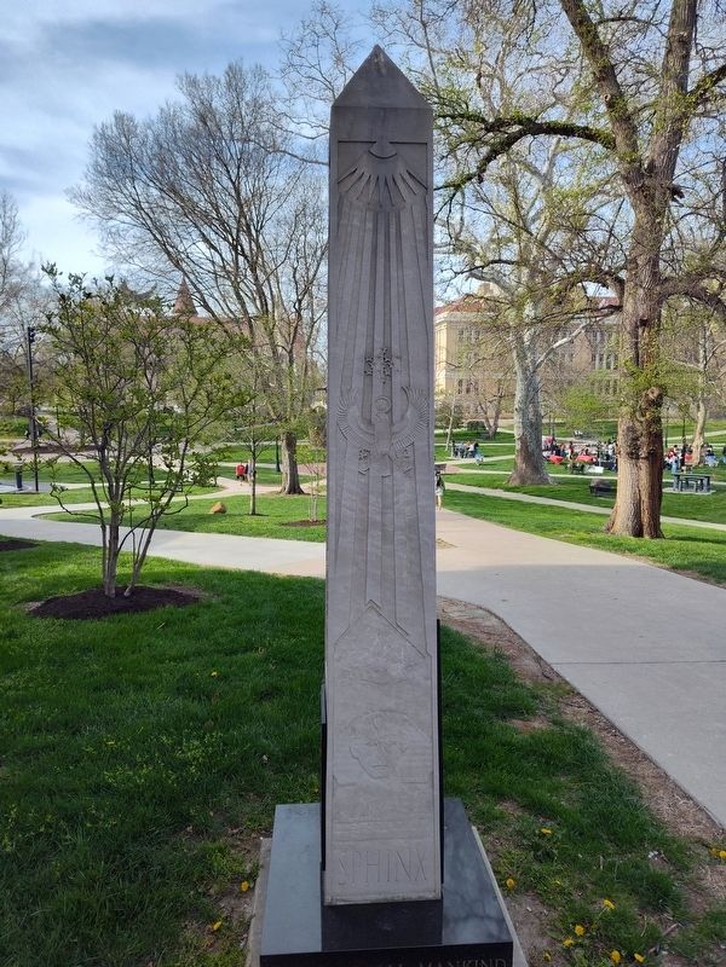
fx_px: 643
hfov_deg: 58.9
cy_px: 484
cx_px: 363
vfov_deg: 73.9
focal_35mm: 23
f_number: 1.8
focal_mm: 5.56
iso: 100
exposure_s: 1/982
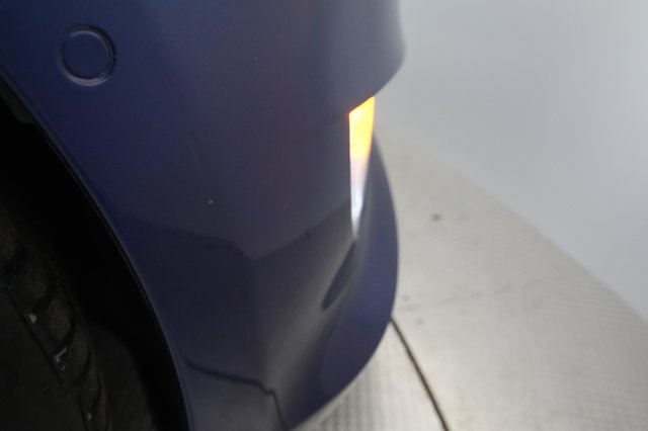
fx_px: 504
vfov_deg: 46.4
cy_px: 216
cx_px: 324
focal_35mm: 28
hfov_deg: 65.5
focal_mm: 28
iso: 6400
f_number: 5.6
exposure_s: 1/100
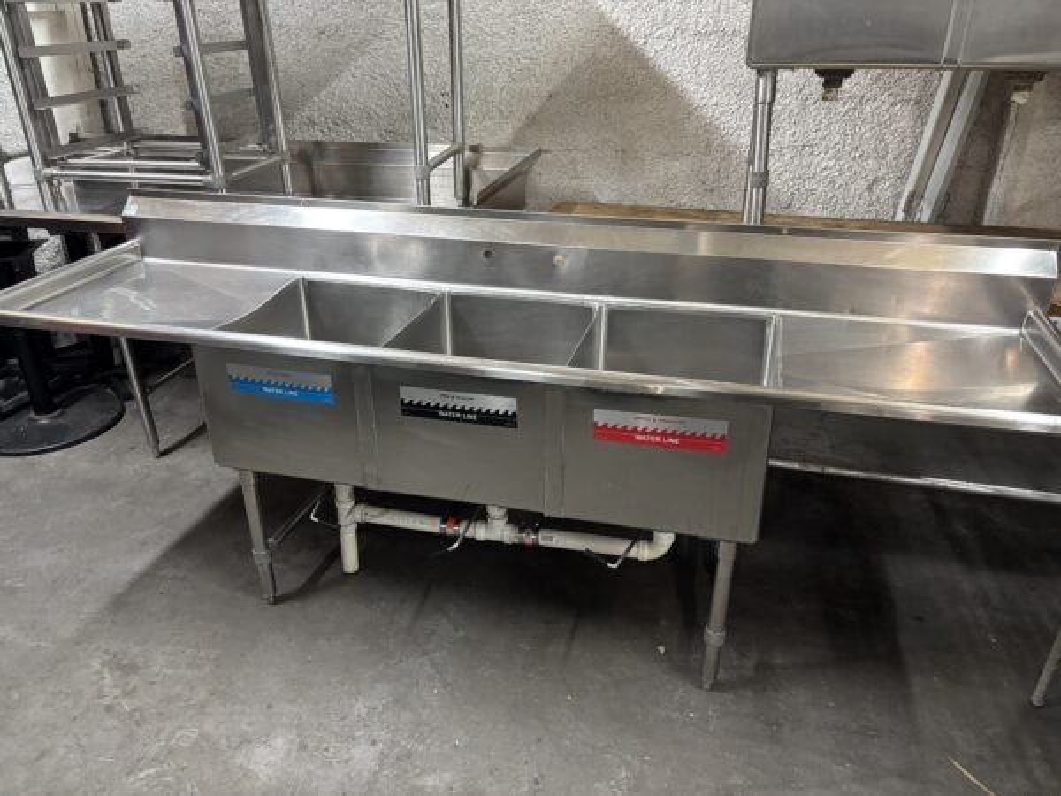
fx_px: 797
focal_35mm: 26
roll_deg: +0.0
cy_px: 398
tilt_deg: -27.3
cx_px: 530
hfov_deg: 67.3
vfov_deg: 53.1
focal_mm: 5.96
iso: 640
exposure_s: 1/40
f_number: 1.6
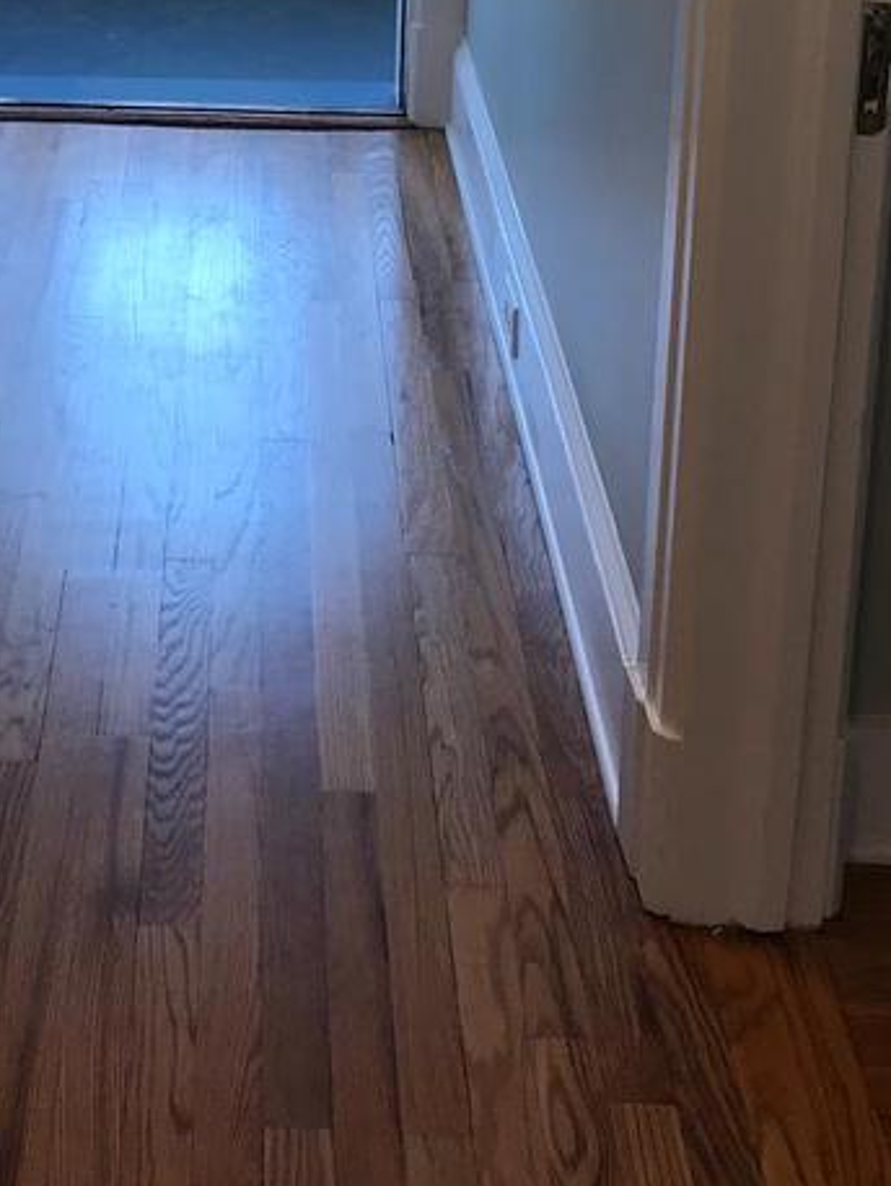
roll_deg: -0.8
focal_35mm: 66
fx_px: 2263
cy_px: -166
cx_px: 179
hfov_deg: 22.0
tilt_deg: -14.3
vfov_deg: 26.7
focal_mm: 3.99
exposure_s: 1/40
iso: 25
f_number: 1.8
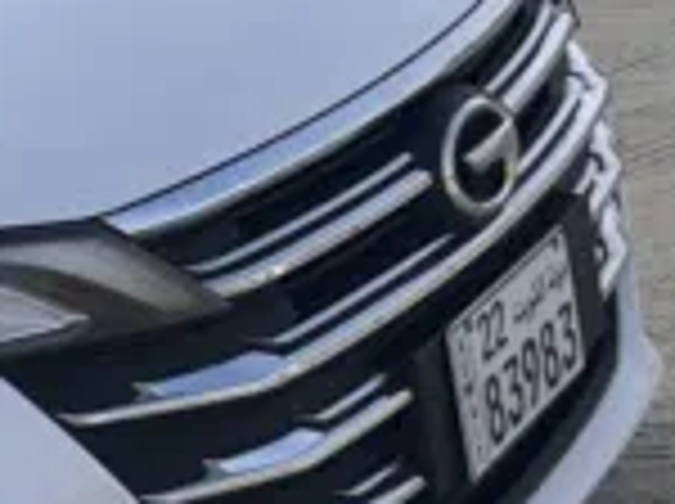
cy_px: 130
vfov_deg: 13.3
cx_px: -698
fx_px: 2161
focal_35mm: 111
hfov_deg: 14.5
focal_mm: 5.7
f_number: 1.5
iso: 50
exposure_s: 1/2695
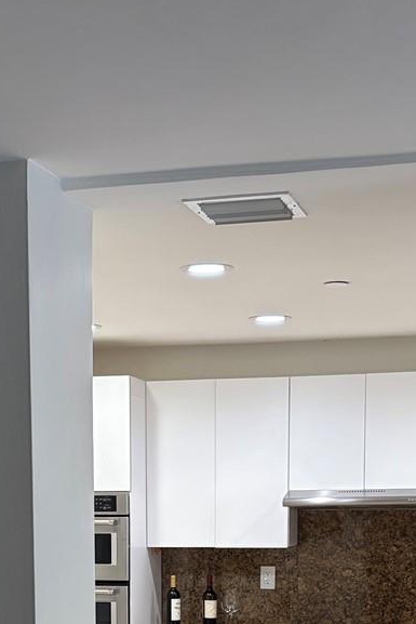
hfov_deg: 18.2
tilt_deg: -5.4
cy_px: 620
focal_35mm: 75
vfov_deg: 25.7
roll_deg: +0.5
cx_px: 162
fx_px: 1299
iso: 80
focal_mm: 5.96
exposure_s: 1/60
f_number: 1.6
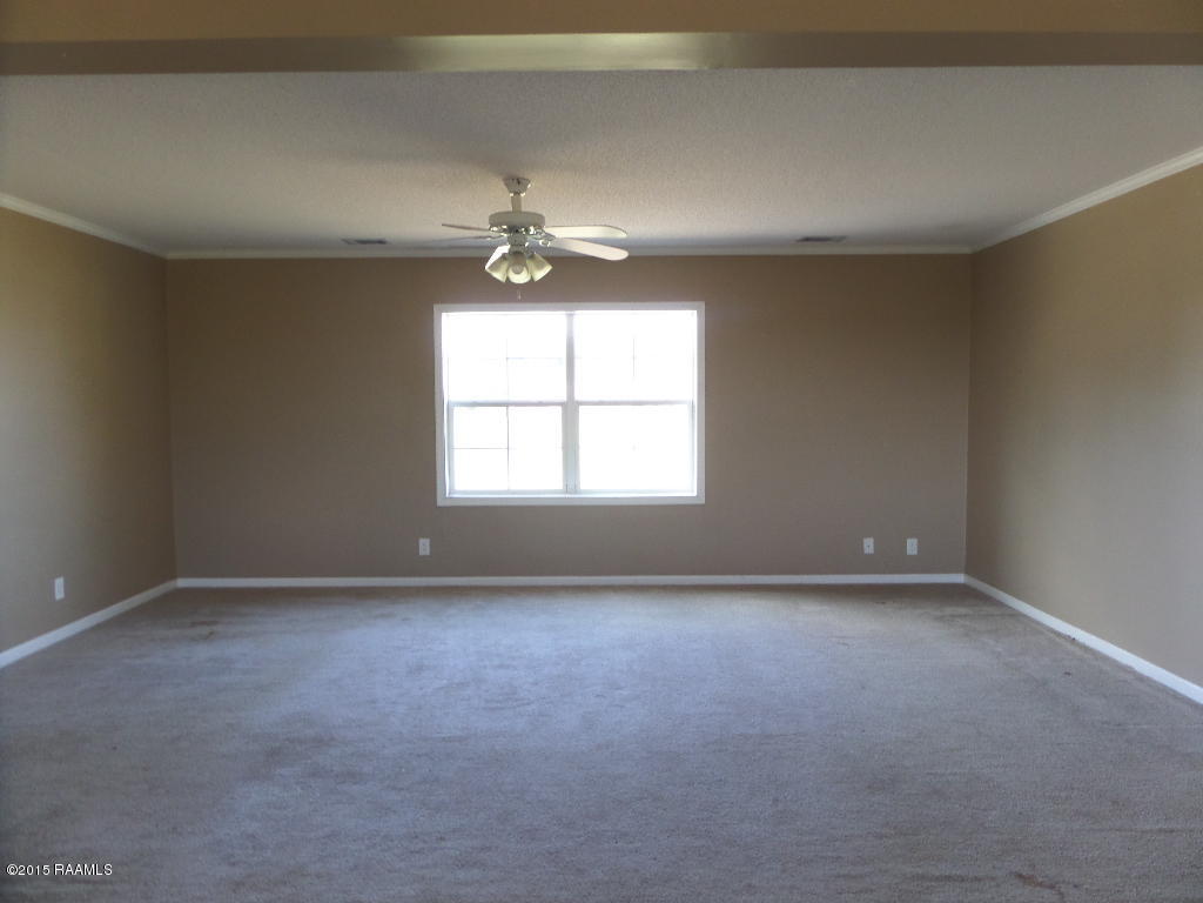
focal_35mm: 24
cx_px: 602
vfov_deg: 56.8
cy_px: 452
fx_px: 834
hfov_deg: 71.6
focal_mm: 4
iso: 200
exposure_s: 1/30
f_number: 3.2
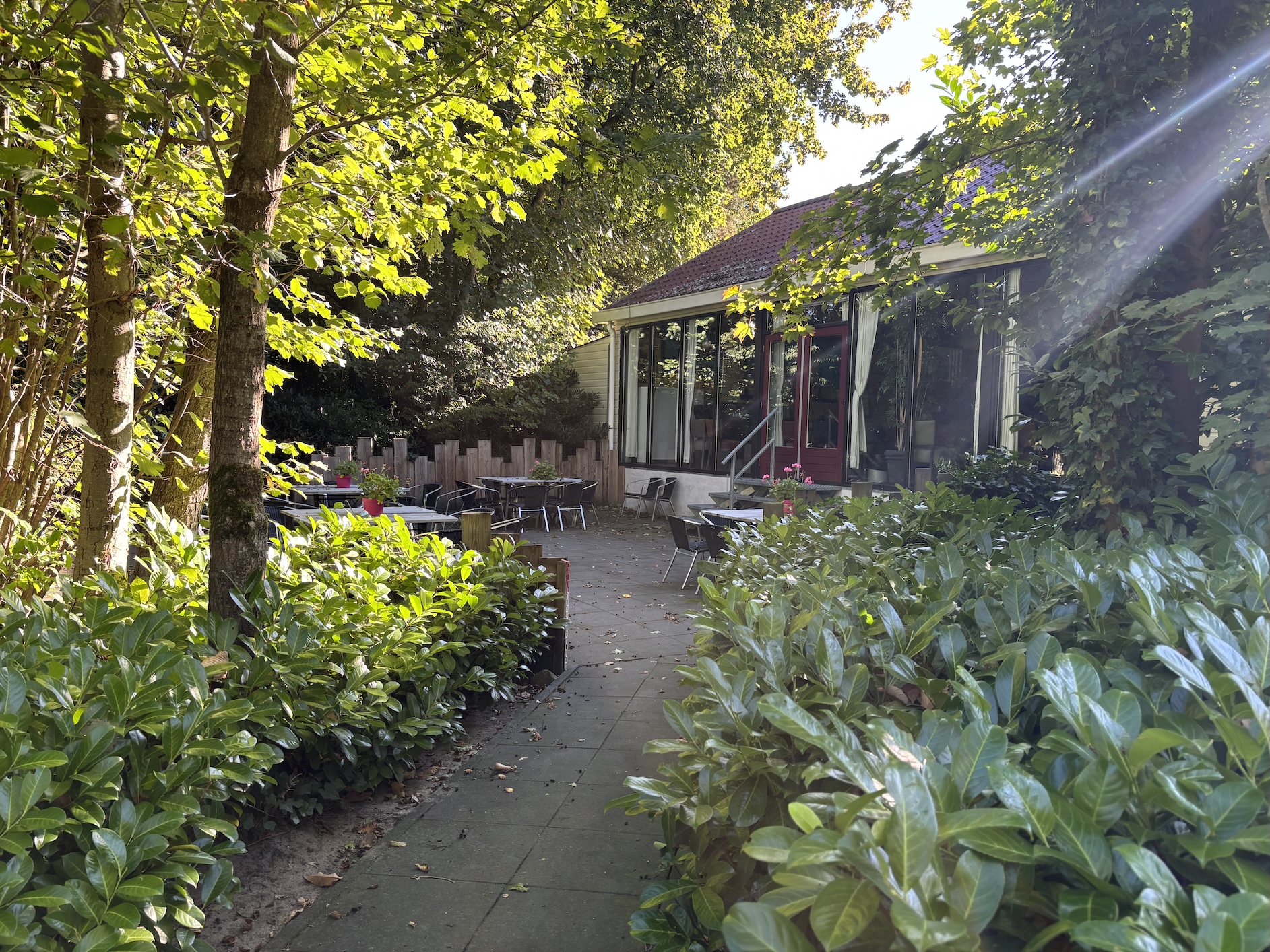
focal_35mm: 26
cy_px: 476
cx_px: 635
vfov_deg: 53.1
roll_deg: -1.1
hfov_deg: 67.3
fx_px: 954
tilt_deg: -3.2
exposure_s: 1/121
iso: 40
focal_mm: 5.96
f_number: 1.6
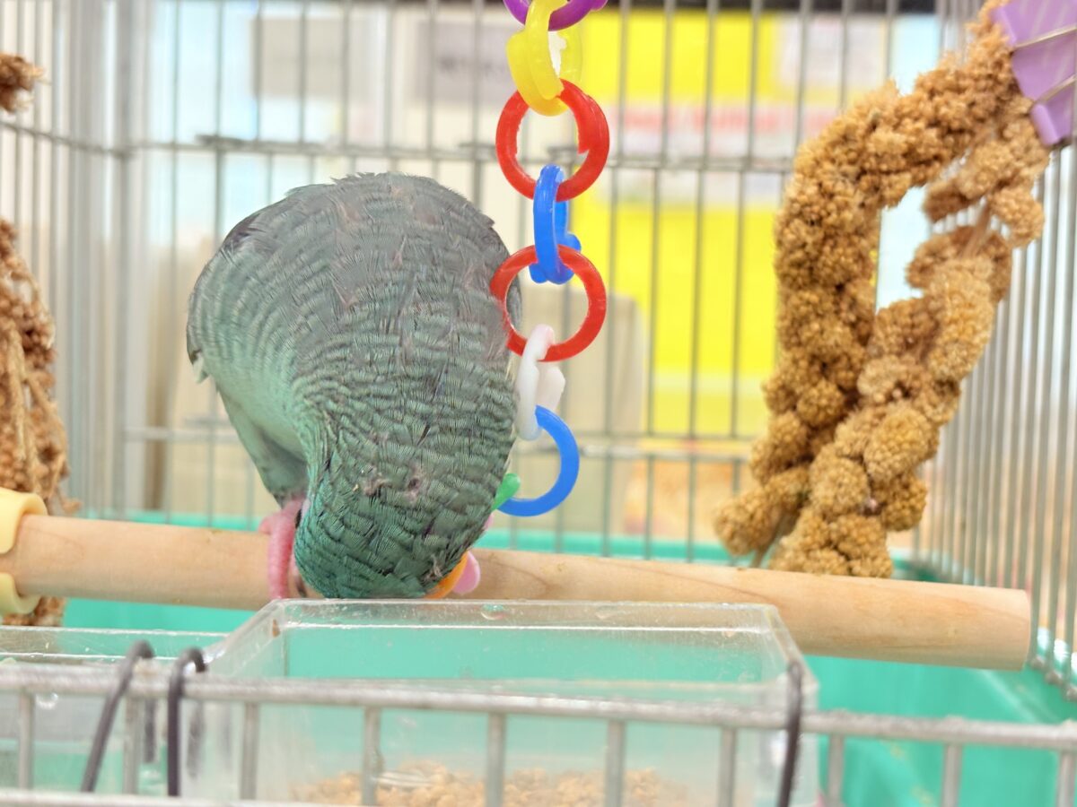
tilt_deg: -3.5
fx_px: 1618
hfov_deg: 36.8
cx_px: 538
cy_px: 404
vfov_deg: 28.0
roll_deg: -1.7
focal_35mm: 52
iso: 160
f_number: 1.6
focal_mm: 5.96
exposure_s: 1/100
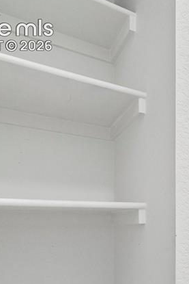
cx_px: 270
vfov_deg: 49.1
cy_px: 224
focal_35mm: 37
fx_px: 291
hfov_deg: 27.3
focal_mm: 10
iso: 800
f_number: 8
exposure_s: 1/80
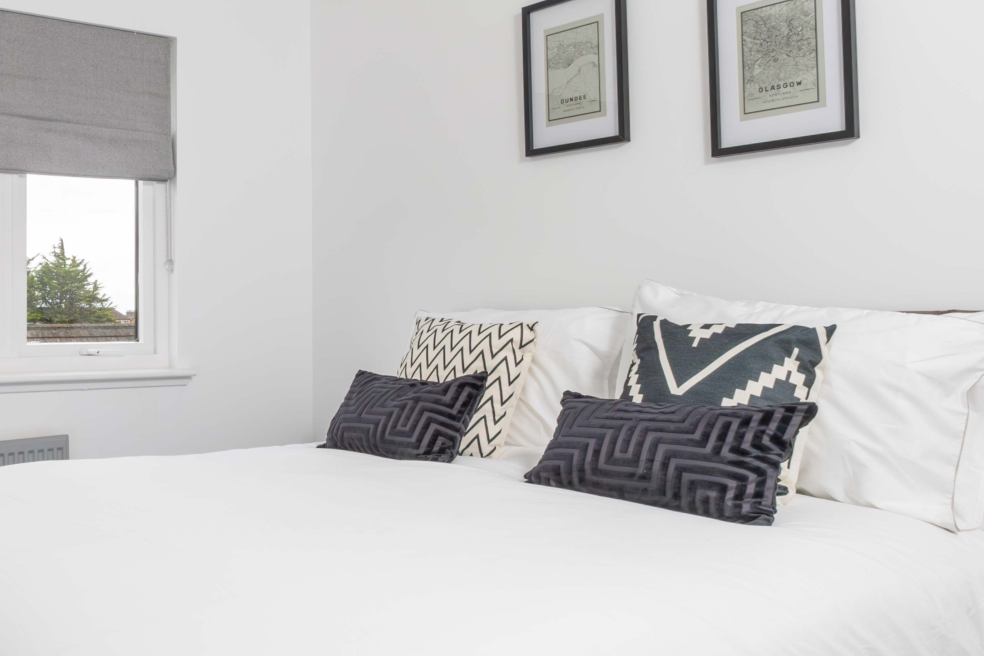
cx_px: 190
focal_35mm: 34
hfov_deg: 52.1
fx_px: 929
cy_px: 243
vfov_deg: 38.6
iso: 320
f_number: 8
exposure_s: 1/100
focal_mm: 10
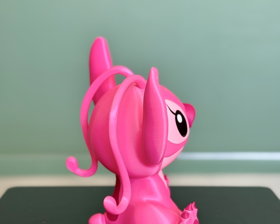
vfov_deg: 24.2
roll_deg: -0.1
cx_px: 140
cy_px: 90
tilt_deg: -6.3
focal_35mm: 63
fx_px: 522
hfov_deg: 30.0
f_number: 1.78
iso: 100
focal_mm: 6.76
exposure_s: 1/121
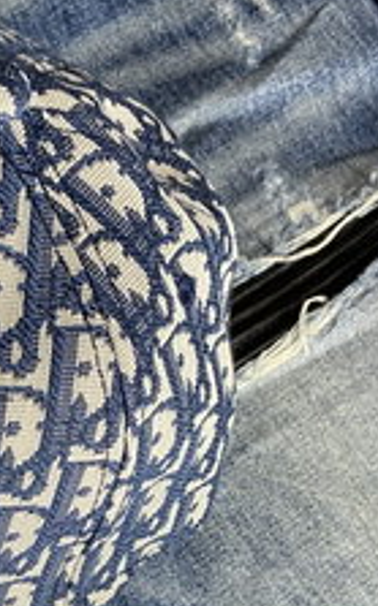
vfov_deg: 29.6
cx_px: -92
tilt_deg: -70.6
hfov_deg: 18.5
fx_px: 1090
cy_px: 567
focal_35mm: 66
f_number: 1.8
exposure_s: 1/60
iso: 200
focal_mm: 4.25
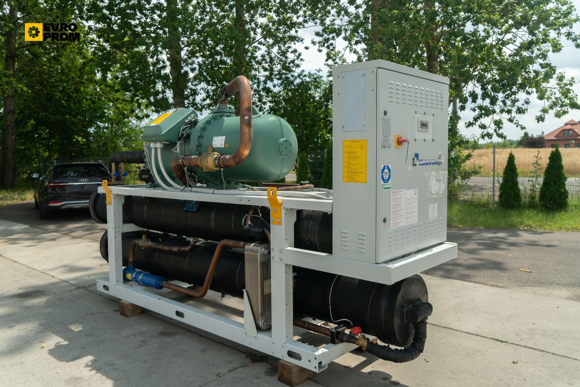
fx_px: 467
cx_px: 290
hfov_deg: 63.7
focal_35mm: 29
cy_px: 194
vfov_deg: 45.0
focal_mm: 29
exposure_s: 1/1250
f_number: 4
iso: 320
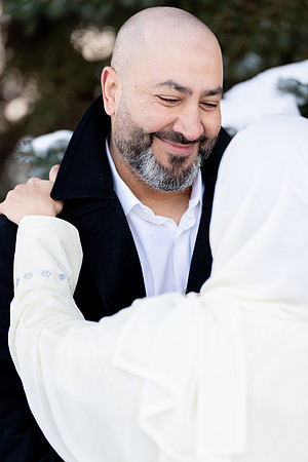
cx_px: 154
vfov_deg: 17.3
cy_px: 231
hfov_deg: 11.6
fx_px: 1514
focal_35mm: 118
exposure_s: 1/160
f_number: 2.8
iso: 100
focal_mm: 118
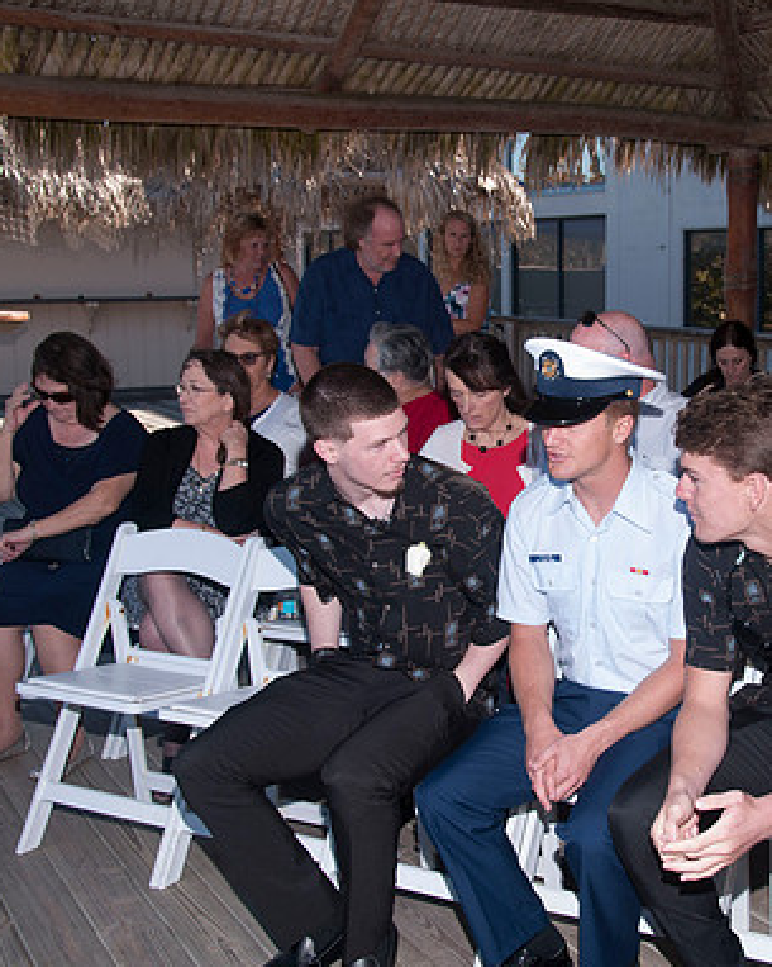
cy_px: 482
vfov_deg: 39.6
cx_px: 580
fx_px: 1344
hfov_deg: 31.5
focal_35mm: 47
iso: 100
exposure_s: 1/250
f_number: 5.6
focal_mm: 22
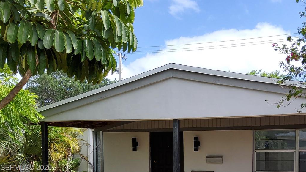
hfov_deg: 45.9
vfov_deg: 25.8
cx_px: 197
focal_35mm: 44
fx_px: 357
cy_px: 168
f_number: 2
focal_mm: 3.08
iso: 50
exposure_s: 1/758
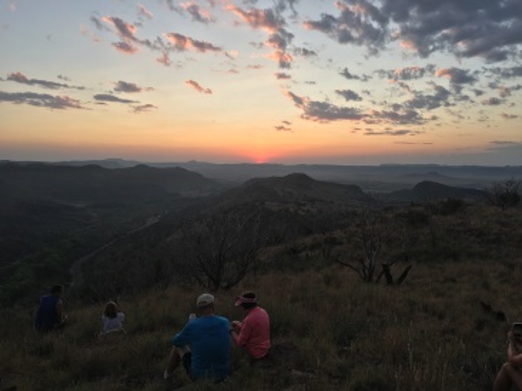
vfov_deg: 48.2
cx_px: 261
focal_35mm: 29
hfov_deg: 61.7
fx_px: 437
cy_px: 196
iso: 25
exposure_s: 1/191
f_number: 2.2
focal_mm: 4.15
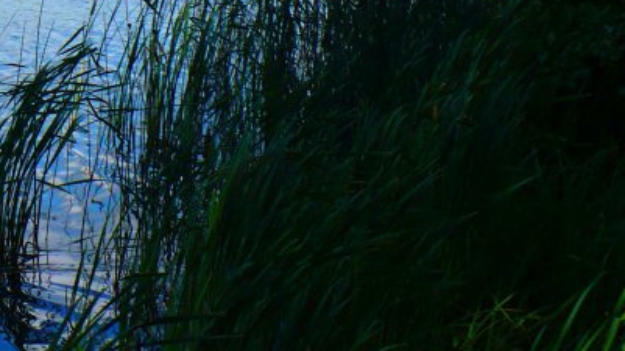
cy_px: -173
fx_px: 1706
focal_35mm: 103
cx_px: -47
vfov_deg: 11.3
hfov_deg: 19.9
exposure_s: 1/200
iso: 100
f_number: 8
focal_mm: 6.1
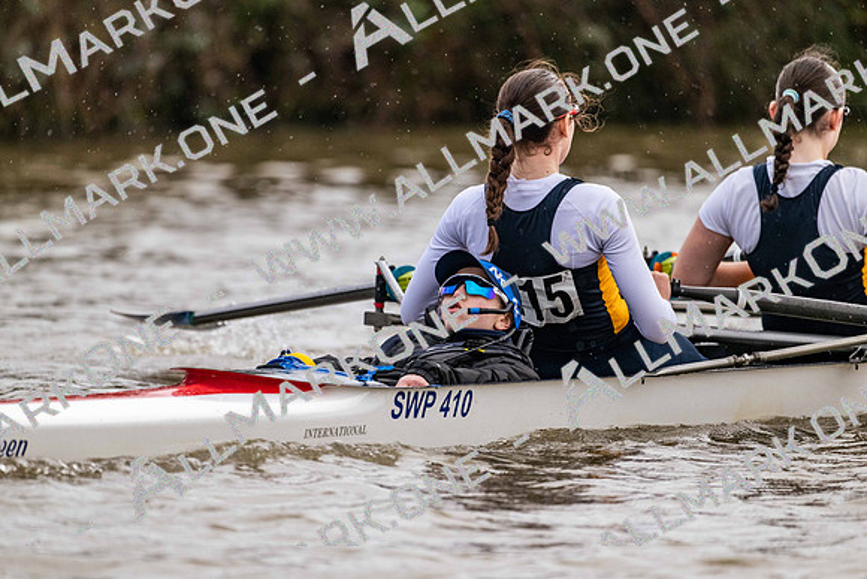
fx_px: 9635
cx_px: 434
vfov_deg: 3.4
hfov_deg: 5.2
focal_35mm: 400
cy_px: 290
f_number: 4.5
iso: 2500
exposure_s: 1/1600
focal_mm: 400
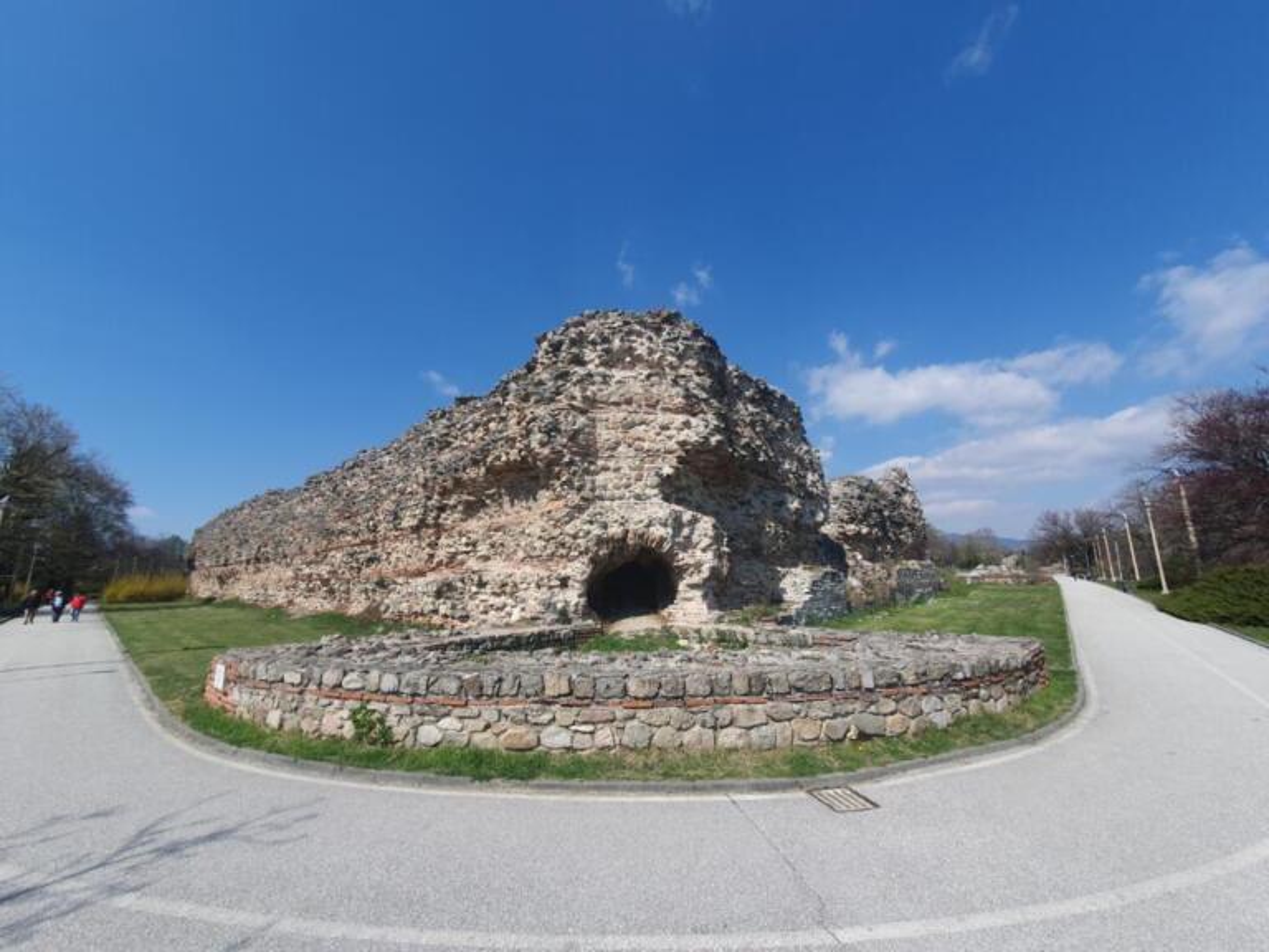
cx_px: 634
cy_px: 476
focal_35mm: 13
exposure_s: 1/1308
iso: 50
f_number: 2.2
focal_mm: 1.8
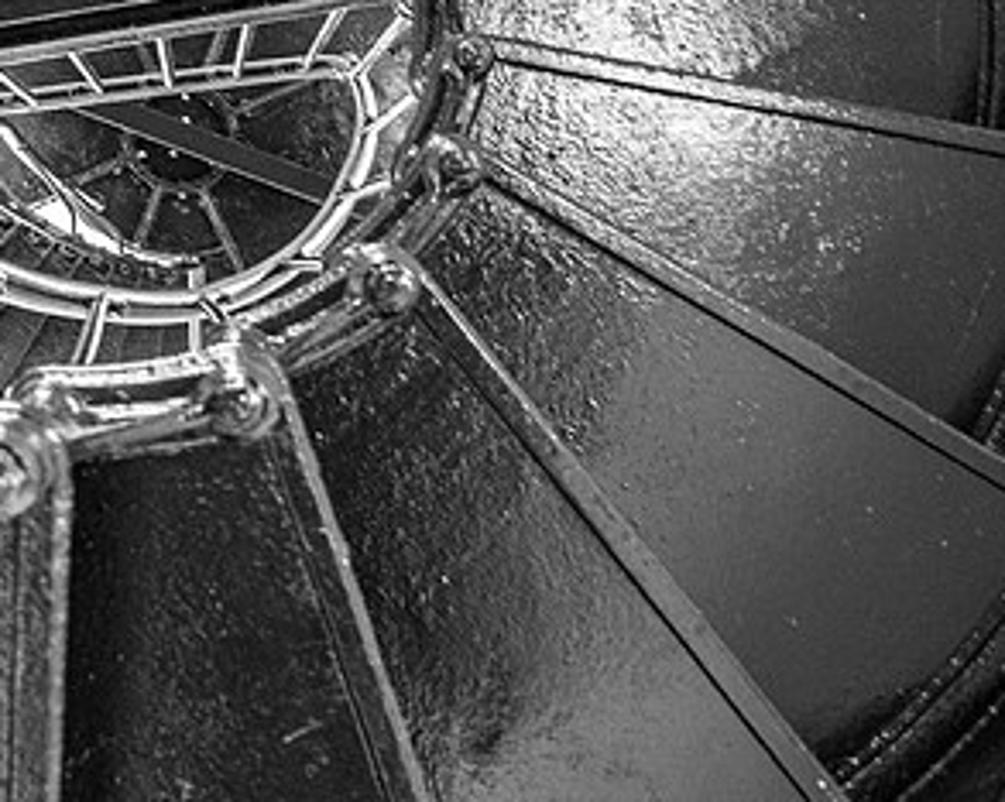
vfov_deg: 28.6
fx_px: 1546
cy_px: 178
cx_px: 48
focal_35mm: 52
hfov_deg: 33.5
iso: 200
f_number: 5.6
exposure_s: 1/40
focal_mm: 28
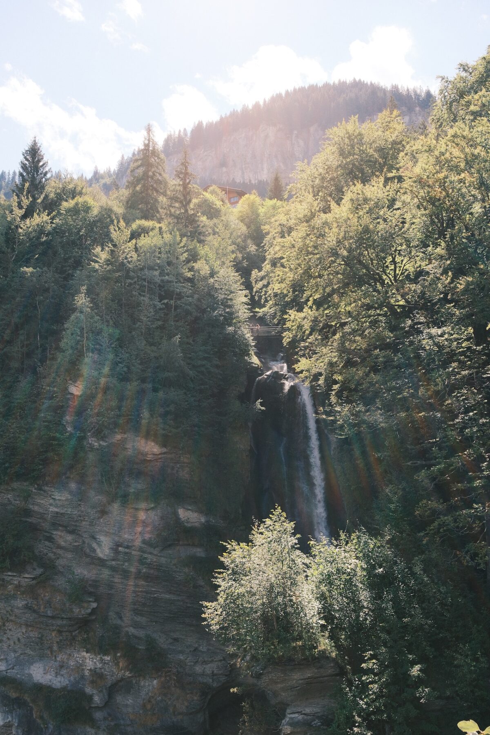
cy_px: 368
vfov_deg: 54.4
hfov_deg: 37.9
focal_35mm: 35
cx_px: 245
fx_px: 715
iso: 500
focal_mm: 23
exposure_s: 1/300
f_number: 8
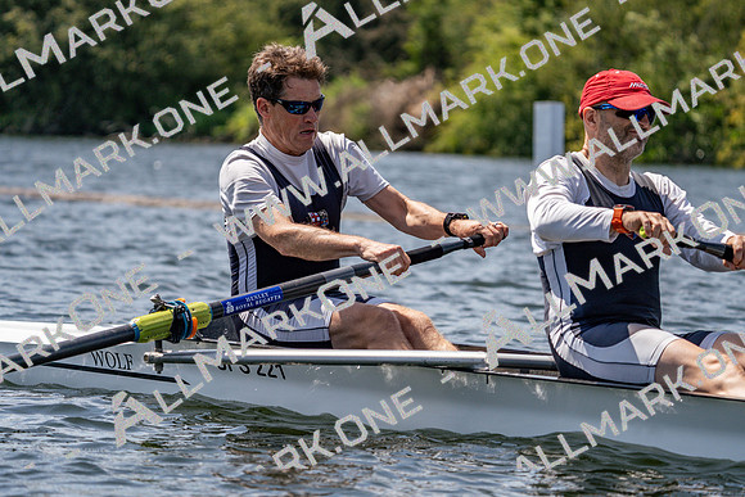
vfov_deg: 6.9
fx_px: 4140
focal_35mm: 200
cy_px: 248
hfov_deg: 10.3
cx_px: 372
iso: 250
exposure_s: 1/2000
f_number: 5.6
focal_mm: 200
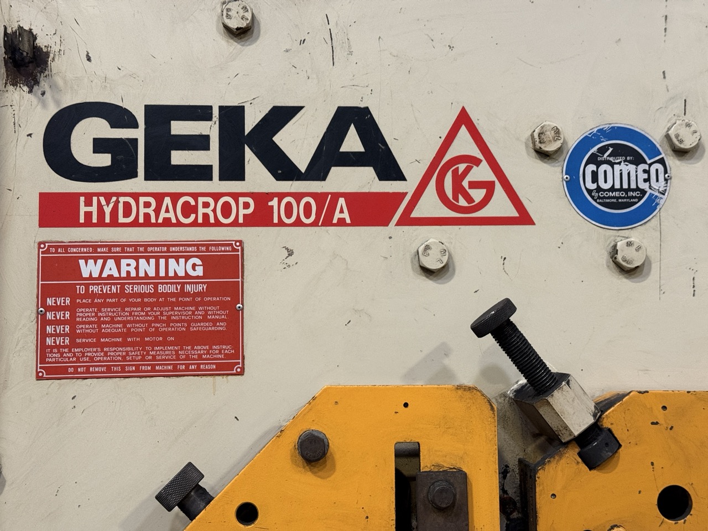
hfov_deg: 39.7
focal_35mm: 48
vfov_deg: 30.3
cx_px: 354
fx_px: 982
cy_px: 266
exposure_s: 1/40
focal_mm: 6.76
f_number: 1.78
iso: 320
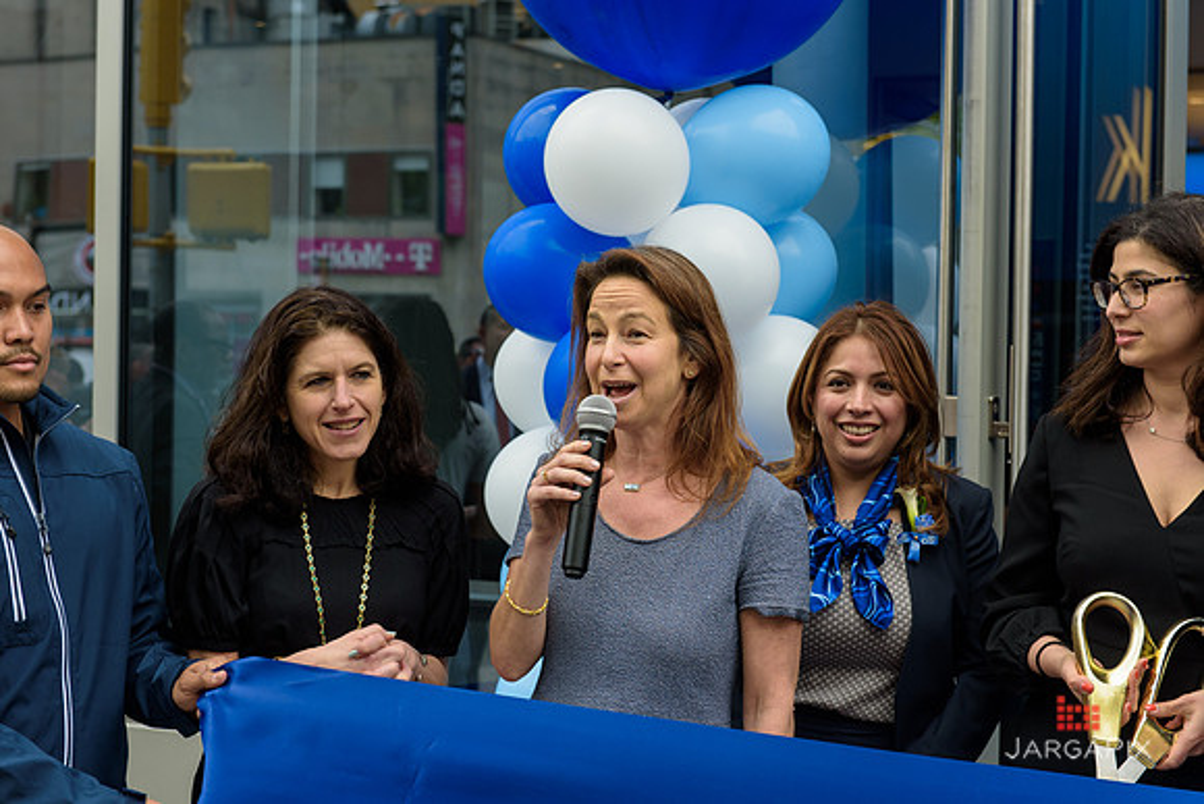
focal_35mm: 66
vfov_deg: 20.6
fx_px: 2208
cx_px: 602
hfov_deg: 30.5
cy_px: 402
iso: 200
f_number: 5
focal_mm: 66
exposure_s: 1/250
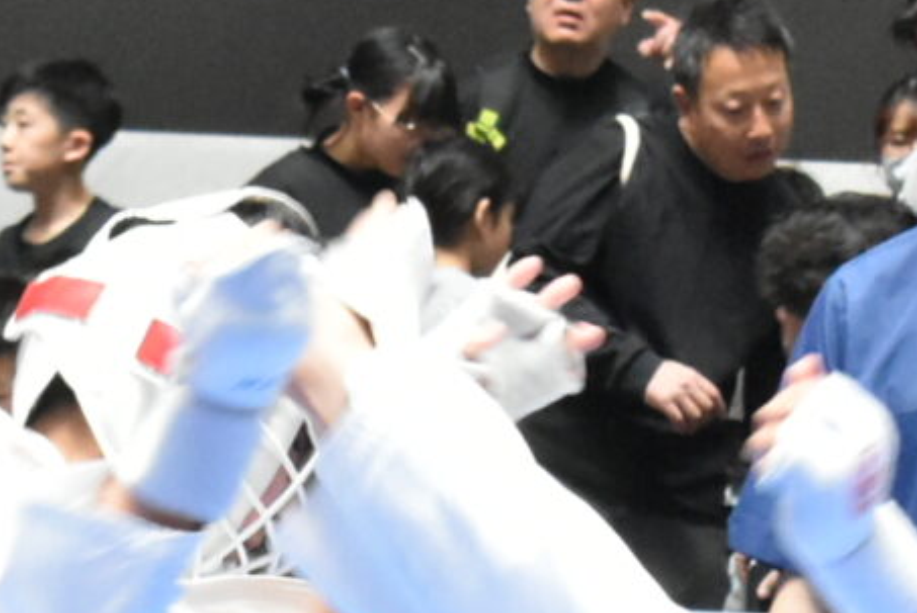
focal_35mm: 373
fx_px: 9517
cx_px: 405
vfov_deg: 3.7
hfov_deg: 5.5
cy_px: 1209
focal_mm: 55
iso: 6400
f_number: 10
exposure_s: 1/125
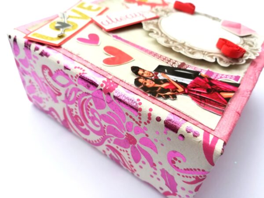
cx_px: 132
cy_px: 99
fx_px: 198
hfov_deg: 67.3
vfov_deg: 53.1
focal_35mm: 26
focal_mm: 3.83
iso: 50
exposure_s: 1/121
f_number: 2.2
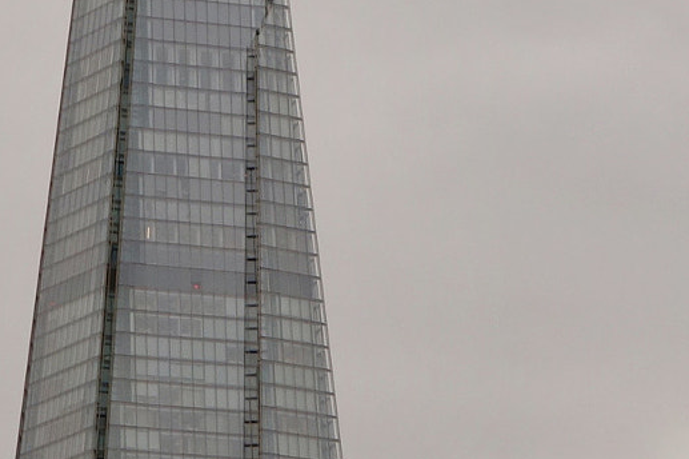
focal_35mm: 195
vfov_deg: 7.0
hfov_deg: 10.4
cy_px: 45
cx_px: 830
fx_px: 3730
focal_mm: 23.55
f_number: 5.6
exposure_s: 1/250
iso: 125
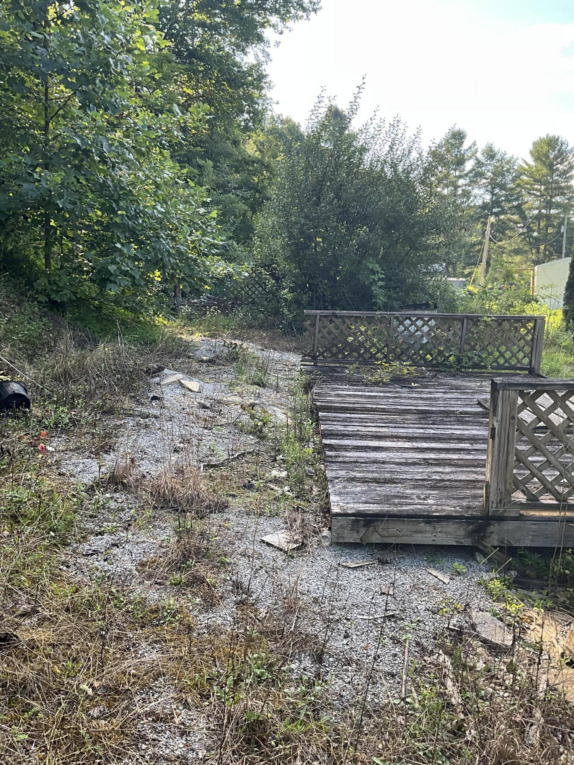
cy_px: 382
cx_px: 287
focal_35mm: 29
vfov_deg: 61.7
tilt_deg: -8.2
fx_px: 641
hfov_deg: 48.2
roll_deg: -1.0
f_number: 1.8
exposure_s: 1/168
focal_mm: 3
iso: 32
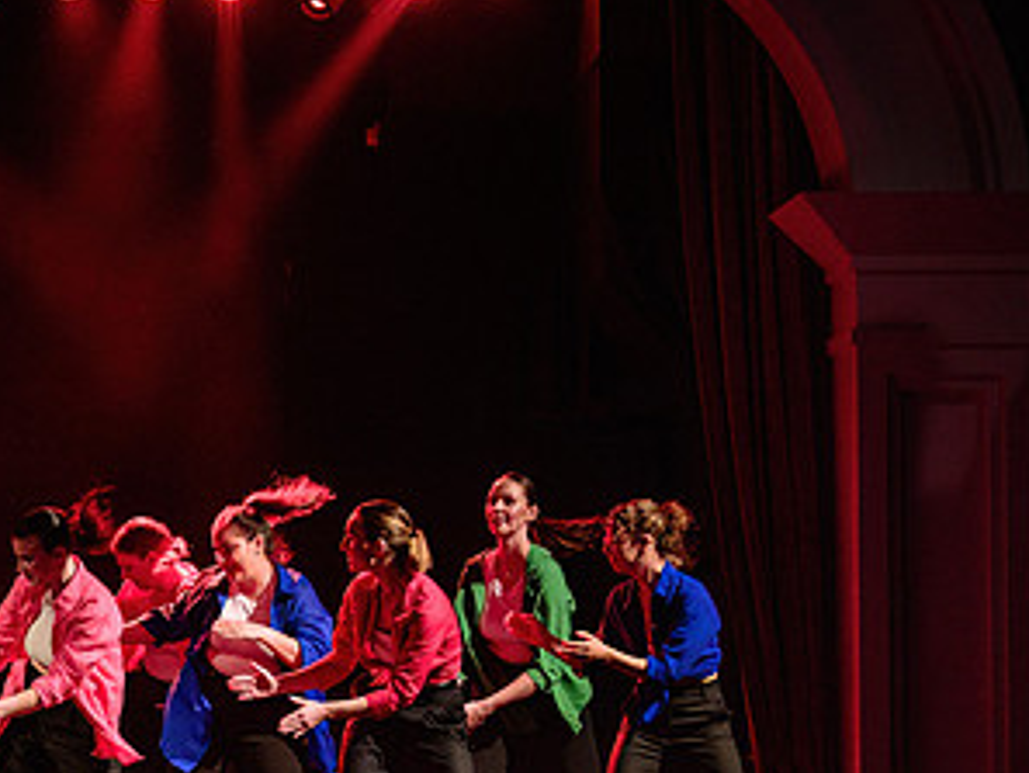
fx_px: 4580
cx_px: 125
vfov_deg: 9.6
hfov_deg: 12.7
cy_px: 549
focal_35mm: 154
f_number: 2.8
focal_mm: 78
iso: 1600
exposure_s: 1/200
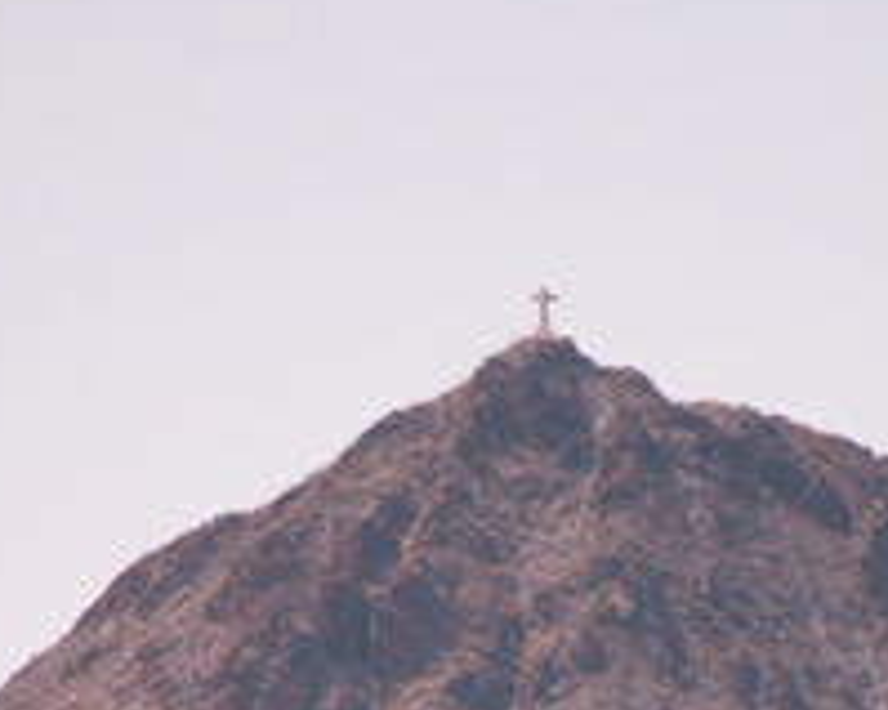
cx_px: 576
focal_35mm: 1132
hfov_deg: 1.7
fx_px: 29736
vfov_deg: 1.4
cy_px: 1023
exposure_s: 1/1000
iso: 200
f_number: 5.6
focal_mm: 200
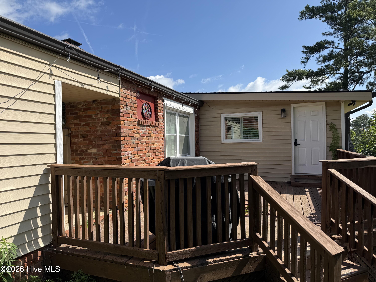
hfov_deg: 71.6
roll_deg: +1.6
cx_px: 188
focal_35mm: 24
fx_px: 261
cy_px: 141
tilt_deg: +1.2
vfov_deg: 56.8
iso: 80
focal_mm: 6.76
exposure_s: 1/3953
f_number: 1.78
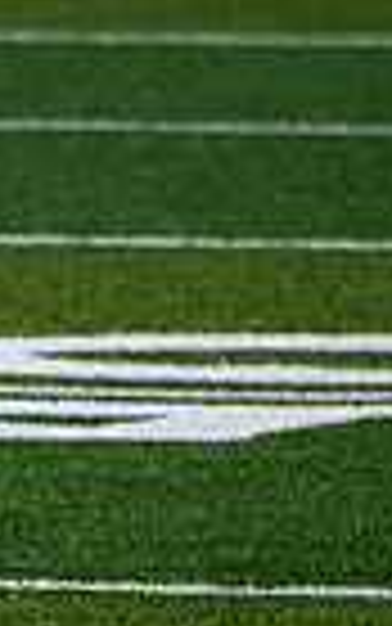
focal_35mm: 1171
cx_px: -935
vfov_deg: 1.8
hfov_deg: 1.1
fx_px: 19995
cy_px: -99
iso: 8000
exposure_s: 1/1250
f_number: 5.3
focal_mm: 240
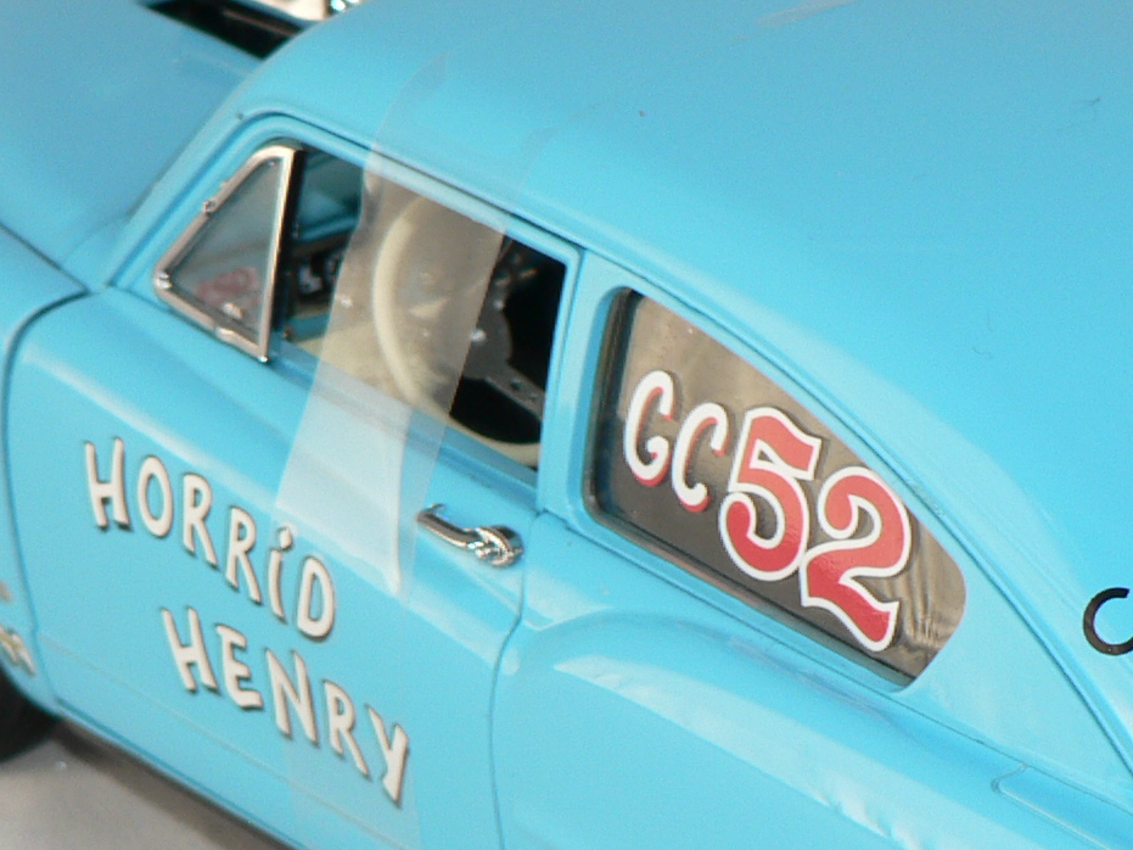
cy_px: 675
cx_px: 888
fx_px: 5400
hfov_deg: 11.9
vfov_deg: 9.0
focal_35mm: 165
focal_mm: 10.1
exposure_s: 1/80
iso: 80
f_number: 3.2
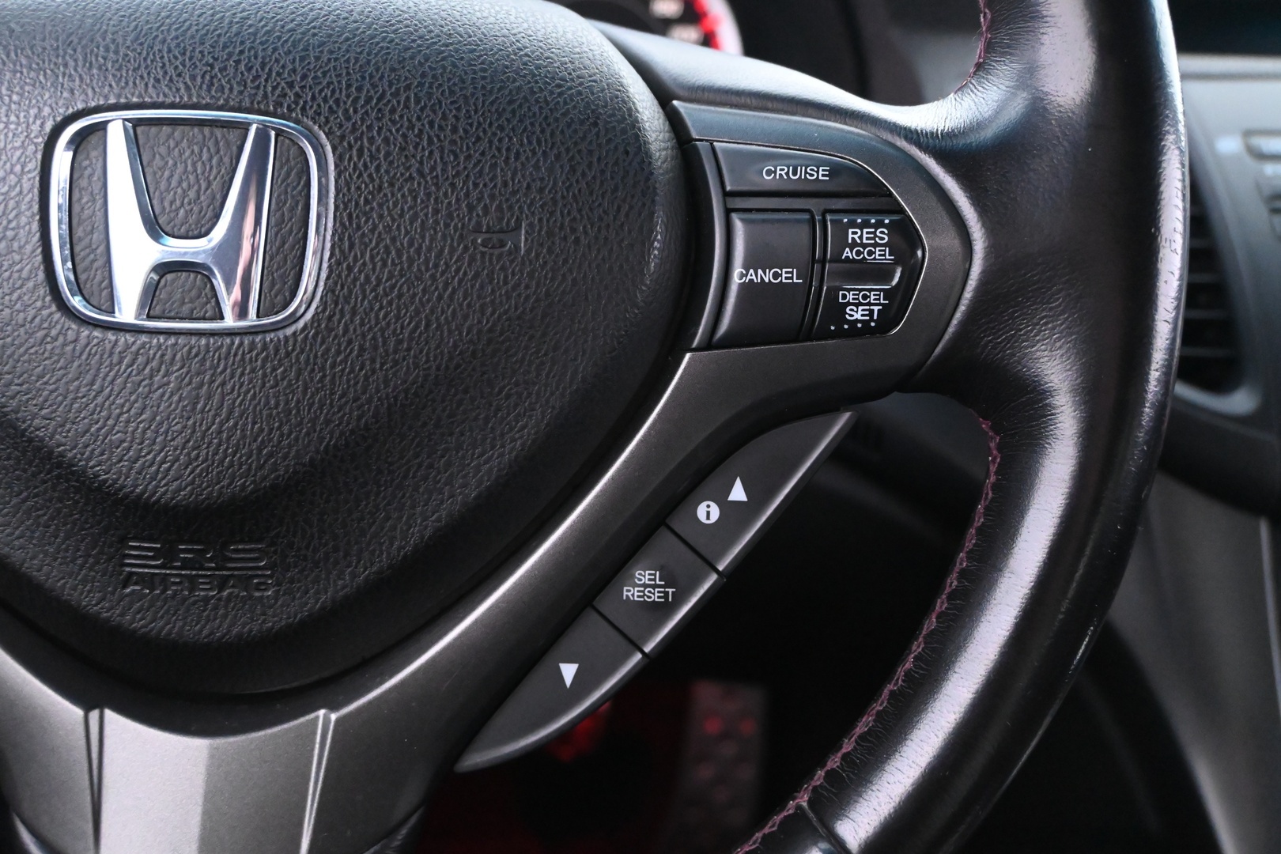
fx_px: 1147
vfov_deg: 40.8
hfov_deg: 58.3
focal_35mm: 32
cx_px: 640
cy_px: 427
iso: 6400
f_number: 4.5
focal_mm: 21.5
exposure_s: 1/15
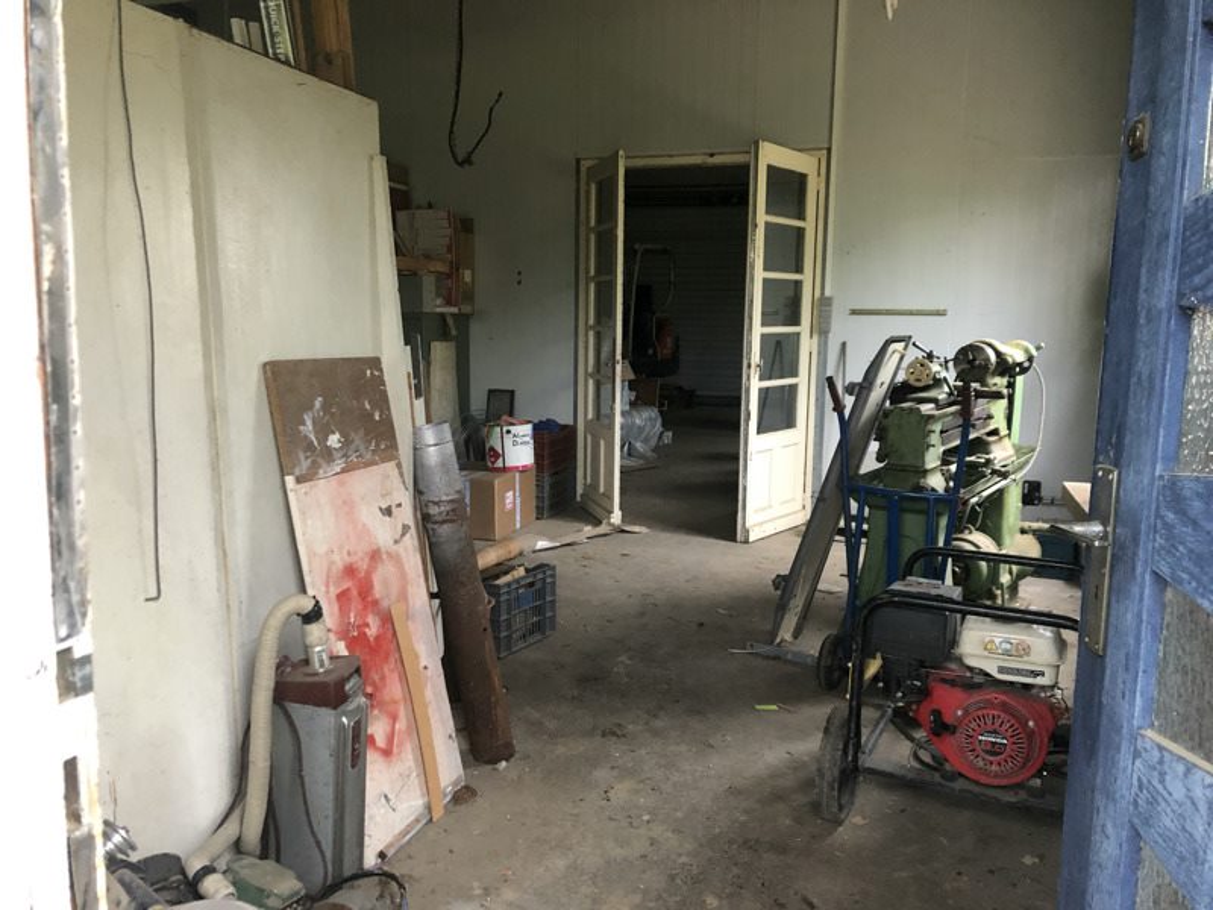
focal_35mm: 28
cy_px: 455
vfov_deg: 49.7
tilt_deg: -8.0
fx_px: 981
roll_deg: +0.8
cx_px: 606
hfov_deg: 63.4
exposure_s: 1/15
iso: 100
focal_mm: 4
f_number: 1.8
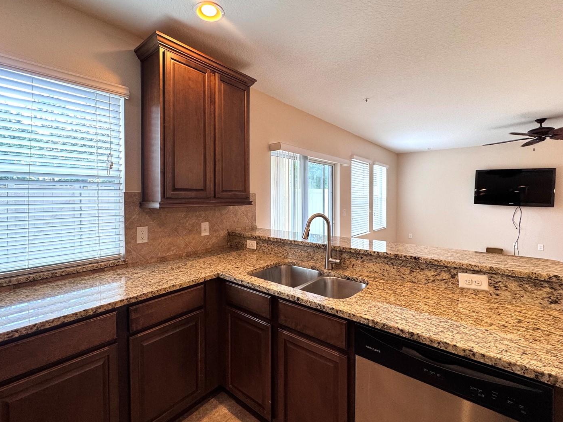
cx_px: 281
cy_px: 200
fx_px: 260
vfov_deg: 78.0
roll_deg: -0.3
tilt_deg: -1.3
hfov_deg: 94.5
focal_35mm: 16
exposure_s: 1/120
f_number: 2.2
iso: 160
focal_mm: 2.22
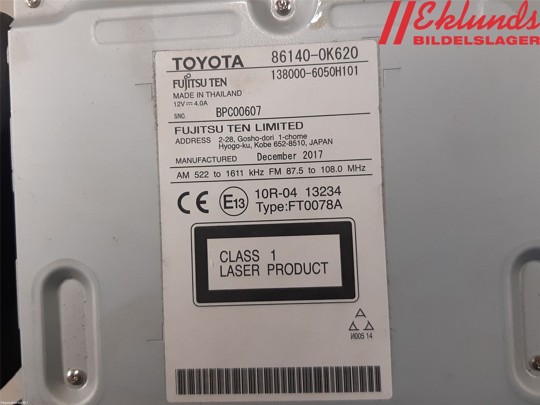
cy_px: 202
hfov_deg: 67.3
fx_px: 406
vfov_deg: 53.1
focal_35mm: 26
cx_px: 270
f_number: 1.7
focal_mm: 3.93
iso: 125
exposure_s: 1/50
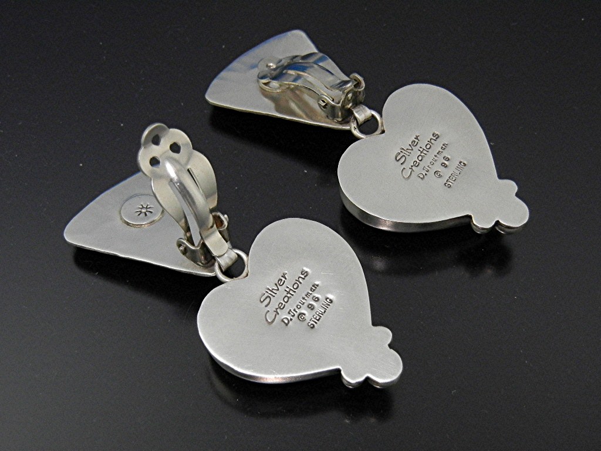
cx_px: 300
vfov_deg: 24.8
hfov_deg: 32.7
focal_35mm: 59
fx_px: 1024
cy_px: 226
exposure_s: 1/30
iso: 684
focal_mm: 10.6
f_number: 8
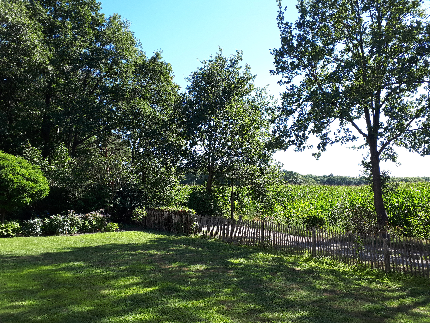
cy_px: 162
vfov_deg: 51.4
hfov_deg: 65.3
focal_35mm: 27
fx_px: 335
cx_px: 215
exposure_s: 1/438
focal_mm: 3.6
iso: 40
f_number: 1.9
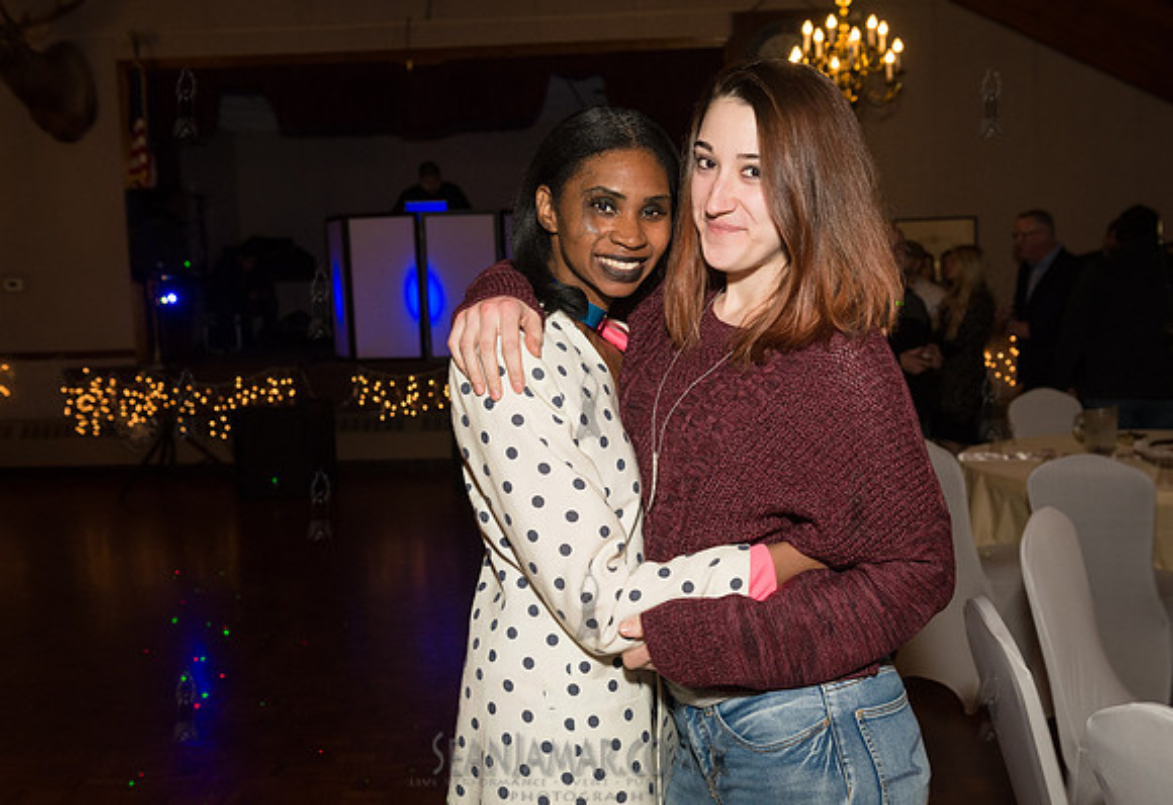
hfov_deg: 48.5
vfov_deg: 34.4
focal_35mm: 40
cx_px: 648
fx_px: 1300
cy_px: 432
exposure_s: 1/400
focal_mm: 36
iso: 1600
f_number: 5
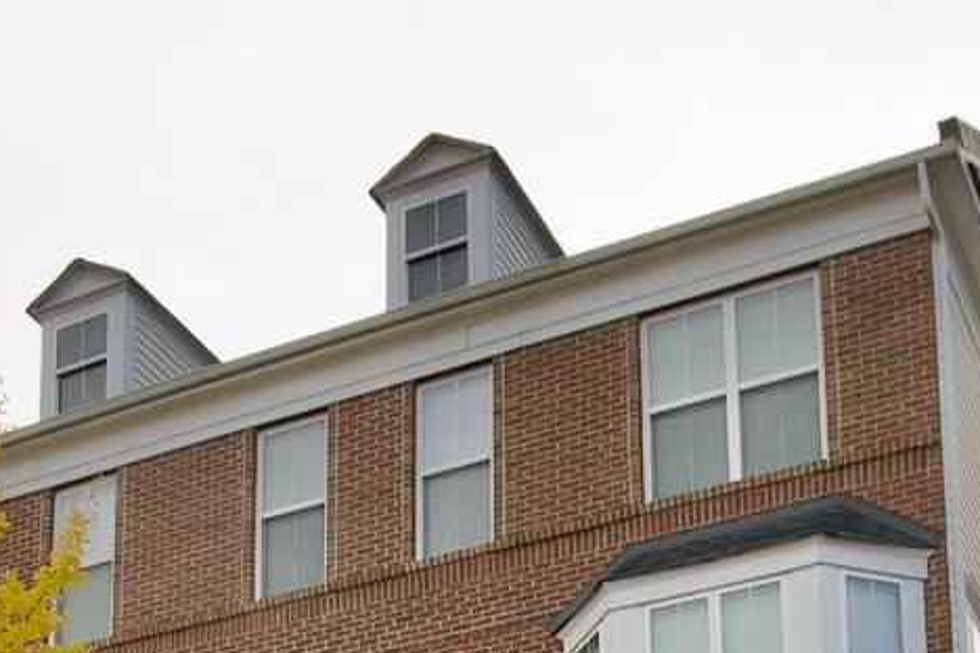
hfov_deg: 28.7
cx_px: 341
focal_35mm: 70
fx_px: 1905
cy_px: 1089
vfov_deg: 16.9
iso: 450
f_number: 7.1
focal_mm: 11
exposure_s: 1/1000
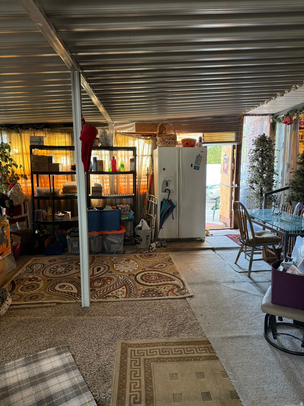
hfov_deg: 56.8
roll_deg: -0.1
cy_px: 203
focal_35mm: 24
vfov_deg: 71.6
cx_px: 152
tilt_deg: -7.4
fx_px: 281
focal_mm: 6.76
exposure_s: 1/63
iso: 200
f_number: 1.78
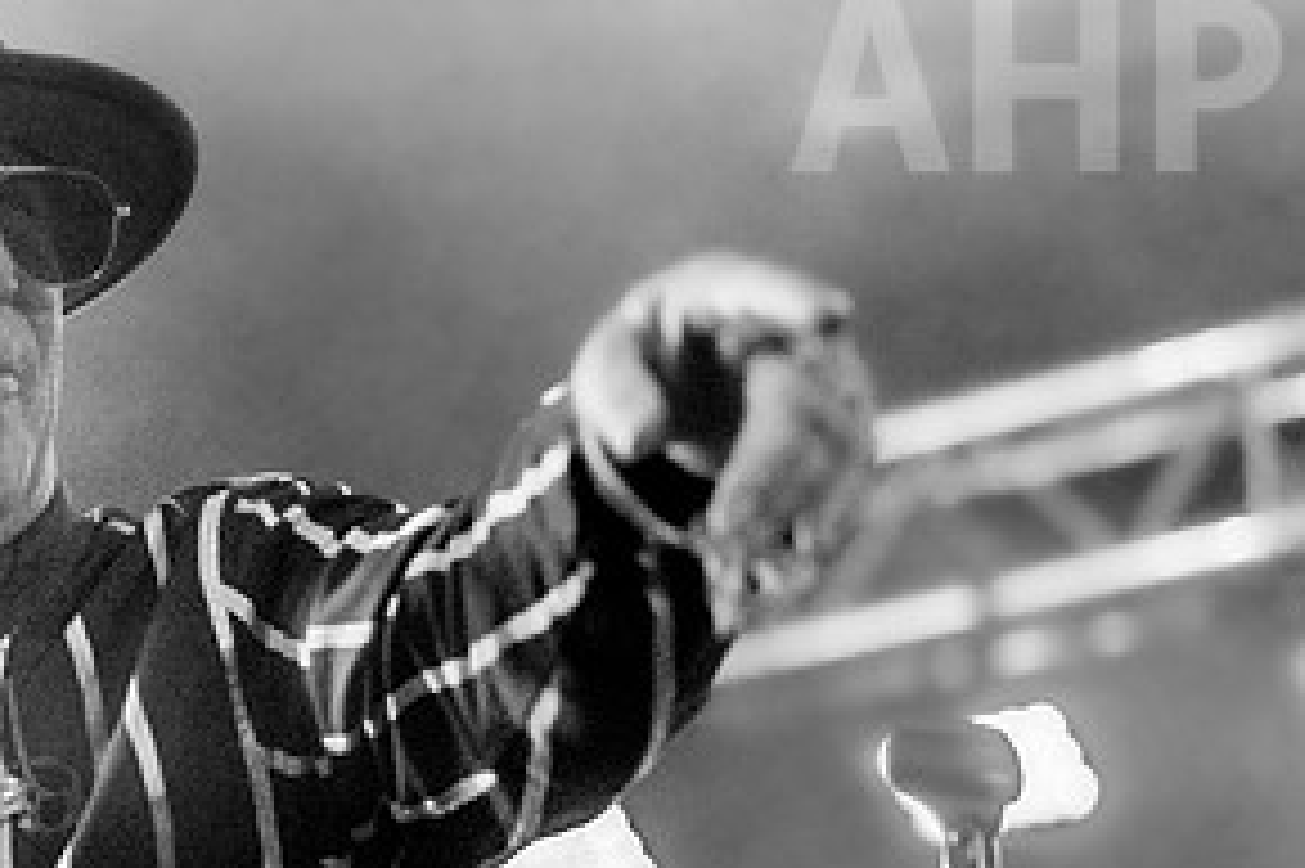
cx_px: -91
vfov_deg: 6.9
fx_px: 7173
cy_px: 436
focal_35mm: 198
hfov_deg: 10.3
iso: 6400
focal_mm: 82
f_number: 2.8
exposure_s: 1/2500
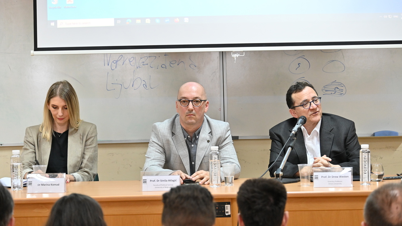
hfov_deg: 14.1
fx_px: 1621
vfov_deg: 8.0
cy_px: 123
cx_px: 200
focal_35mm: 152
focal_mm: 96
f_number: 5
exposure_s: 1/30
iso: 1600
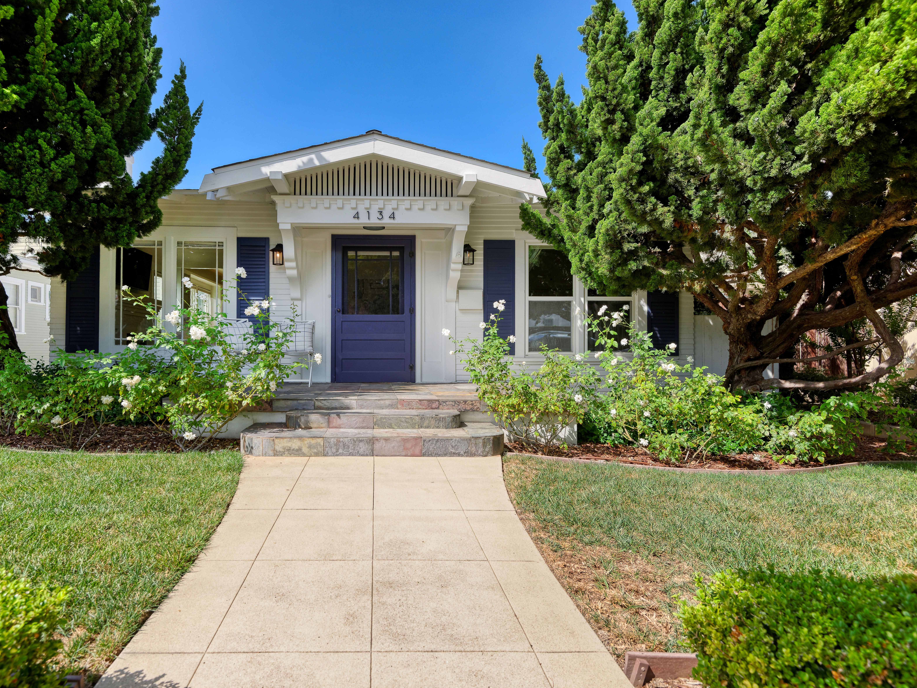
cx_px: 388
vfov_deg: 71.6
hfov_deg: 87.1
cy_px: 345
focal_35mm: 18
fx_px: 477
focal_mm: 16
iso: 100
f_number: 5.6
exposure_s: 1/400
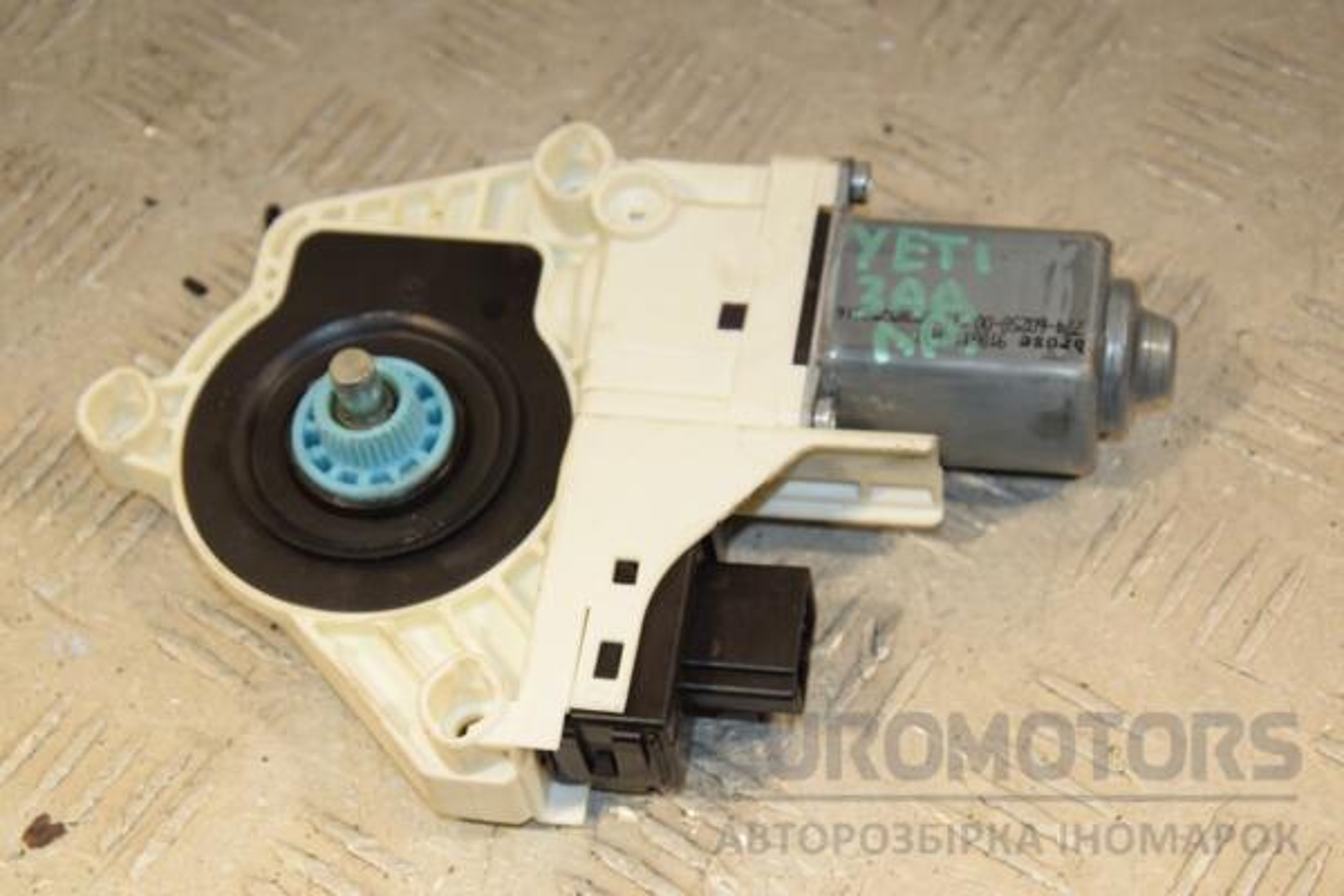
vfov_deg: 14.7
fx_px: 3472
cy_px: 448
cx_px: 672
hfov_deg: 21.9
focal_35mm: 93
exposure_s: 1/200
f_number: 7.1
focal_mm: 62
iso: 800
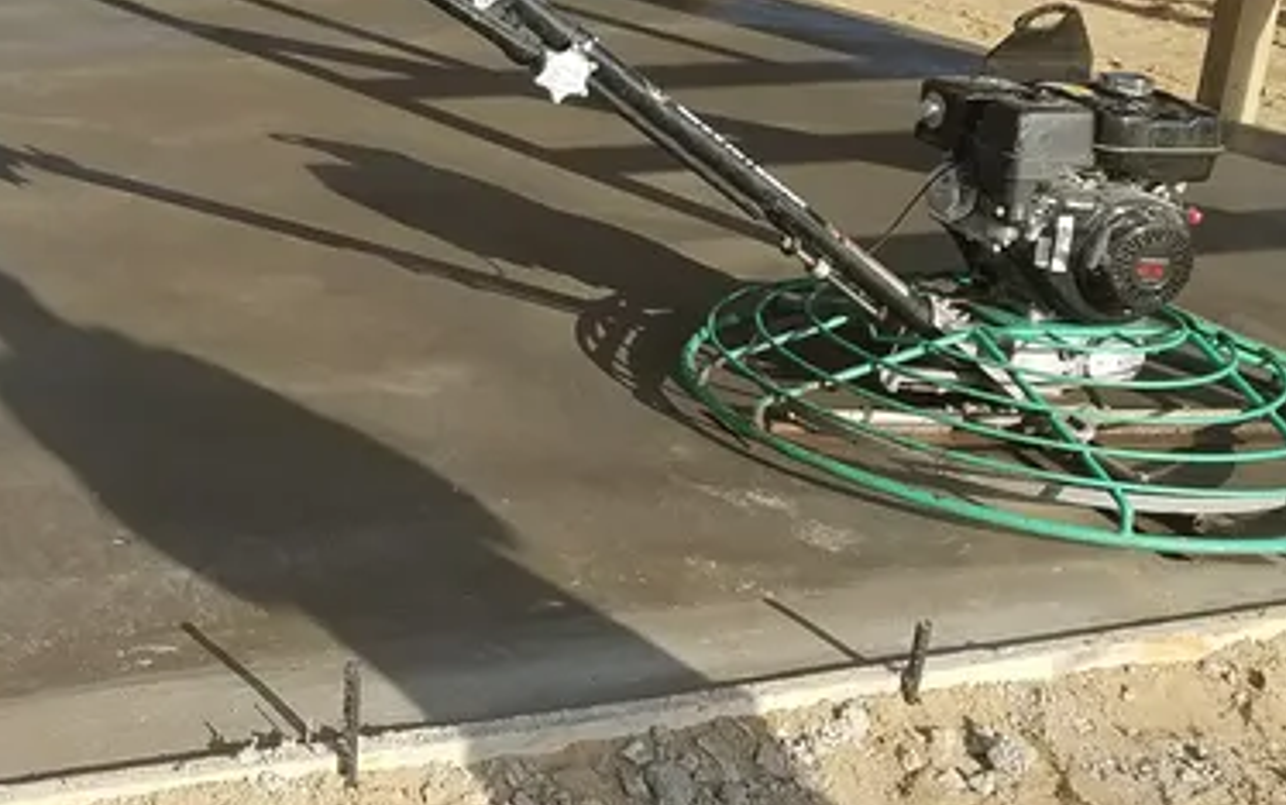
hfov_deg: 31.5
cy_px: 134
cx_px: -48
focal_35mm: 59
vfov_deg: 21.7
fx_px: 2068
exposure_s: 1/1028
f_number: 1.7
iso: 40
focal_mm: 4.2
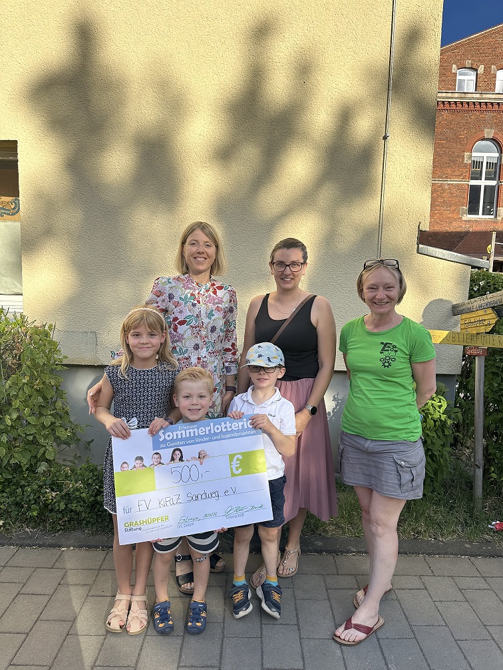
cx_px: 252
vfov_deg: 71.6
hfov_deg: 56.8
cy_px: 335
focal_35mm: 24
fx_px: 465
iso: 80
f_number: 1.78
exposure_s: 1/2110
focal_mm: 6.86
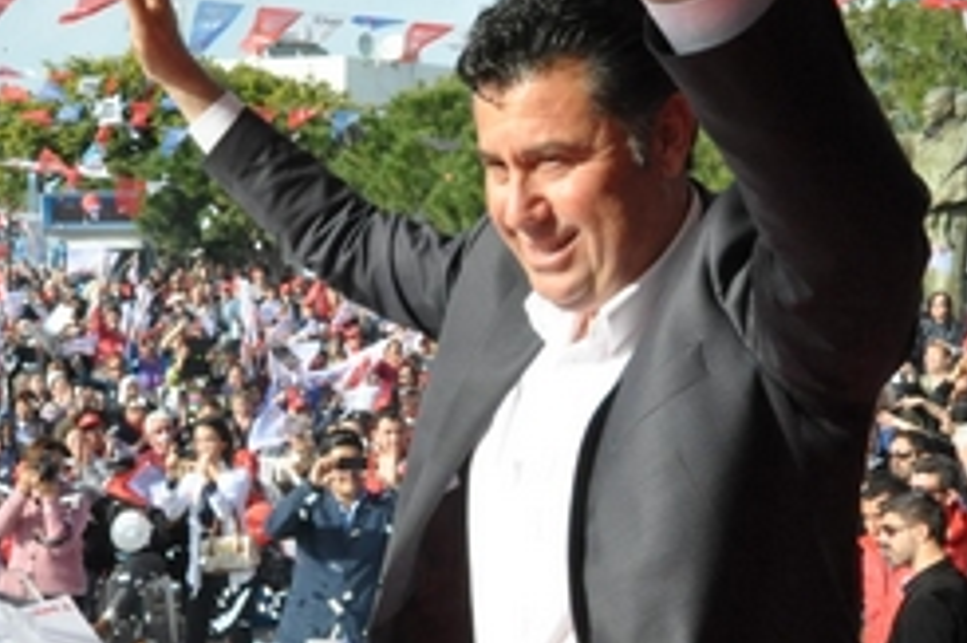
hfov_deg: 40.3
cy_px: 337
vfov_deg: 27.5
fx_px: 1315
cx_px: 422
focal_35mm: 49
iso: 1000
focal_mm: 10
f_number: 13
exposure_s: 1/640
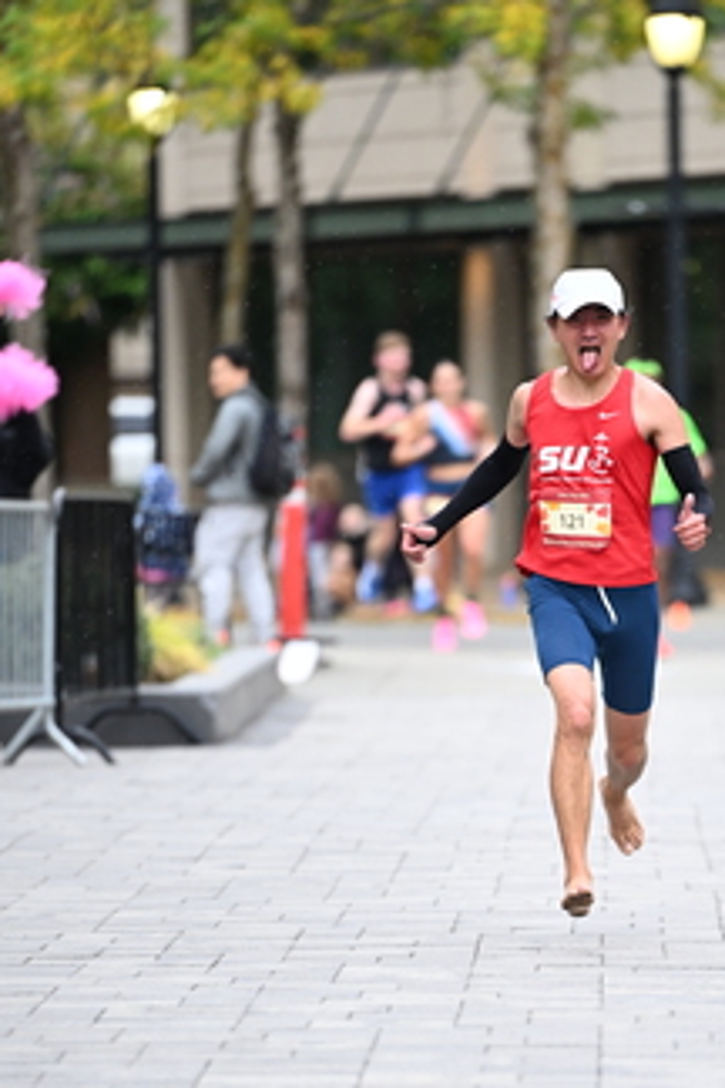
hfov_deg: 4.0
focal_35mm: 340
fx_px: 10270
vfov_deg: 6.1
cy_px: 742
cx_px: 589
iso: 1250
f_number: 2.8
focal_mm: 200
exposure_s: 1/1250
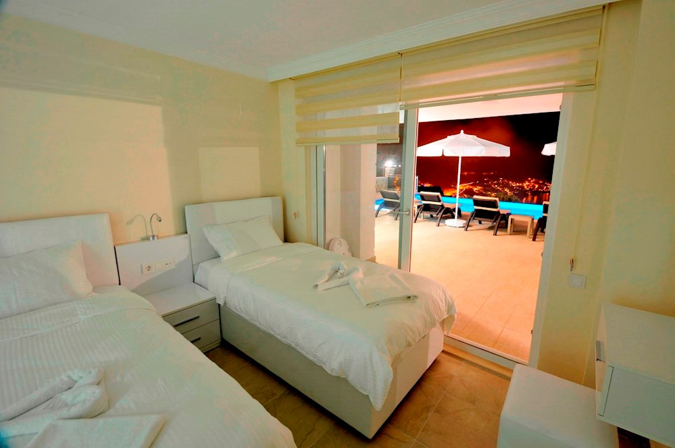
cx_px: 338
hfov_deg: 100.4
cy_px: 224
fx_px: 281
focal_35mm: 15
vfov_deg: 77.2
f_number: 7.1
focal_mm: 10
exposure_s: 34.9
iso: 200
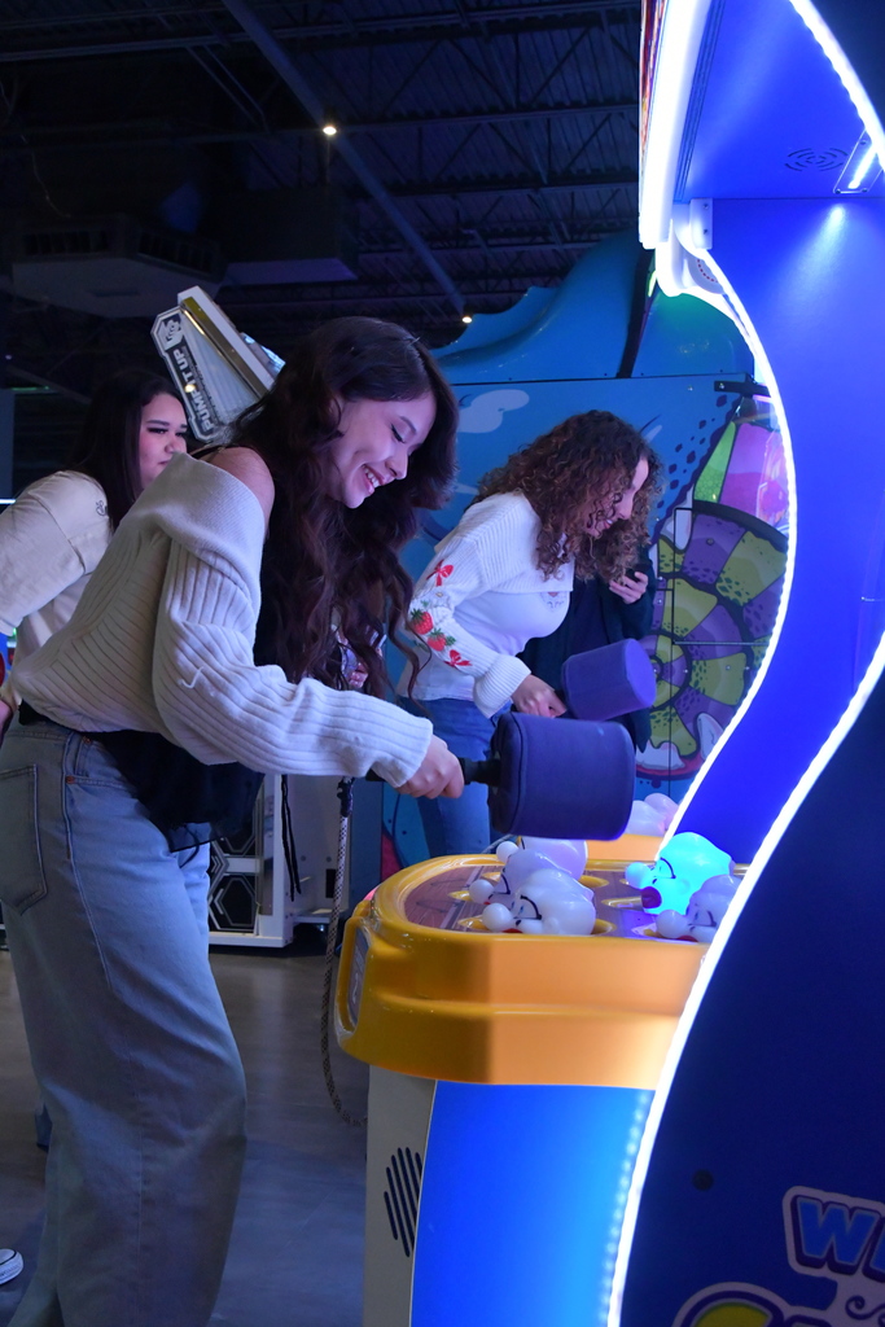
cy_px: 664
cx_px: 442
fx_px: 1327
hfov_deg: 36.9
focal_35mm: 36
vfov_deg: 53.1
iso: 4000
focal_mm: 24
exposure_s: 1/400
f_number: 5.6
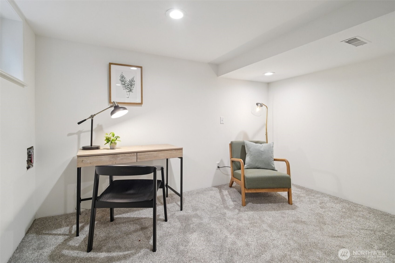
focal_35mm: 16
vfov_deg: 73.7
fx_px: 176
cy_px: 132
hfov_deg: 96.7
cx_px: 198
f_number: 8
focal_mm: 16
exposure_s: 1/25
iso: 1600
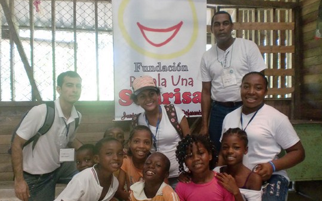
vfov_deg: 33.5
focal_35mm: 38
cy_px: 118
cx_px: 164
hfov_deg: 51.6
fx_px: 333
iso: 320
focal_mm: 6.3
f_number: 3.1
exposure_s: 1/60
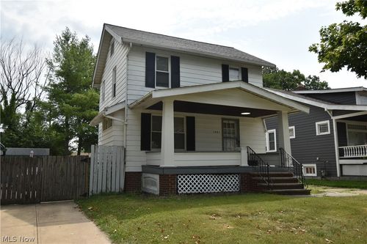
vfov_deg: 43.6
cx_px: 184
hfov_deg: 61.9
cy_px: 122
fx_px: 306
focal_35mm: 30
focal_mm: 20
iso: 100
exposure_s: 1/250
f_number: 8
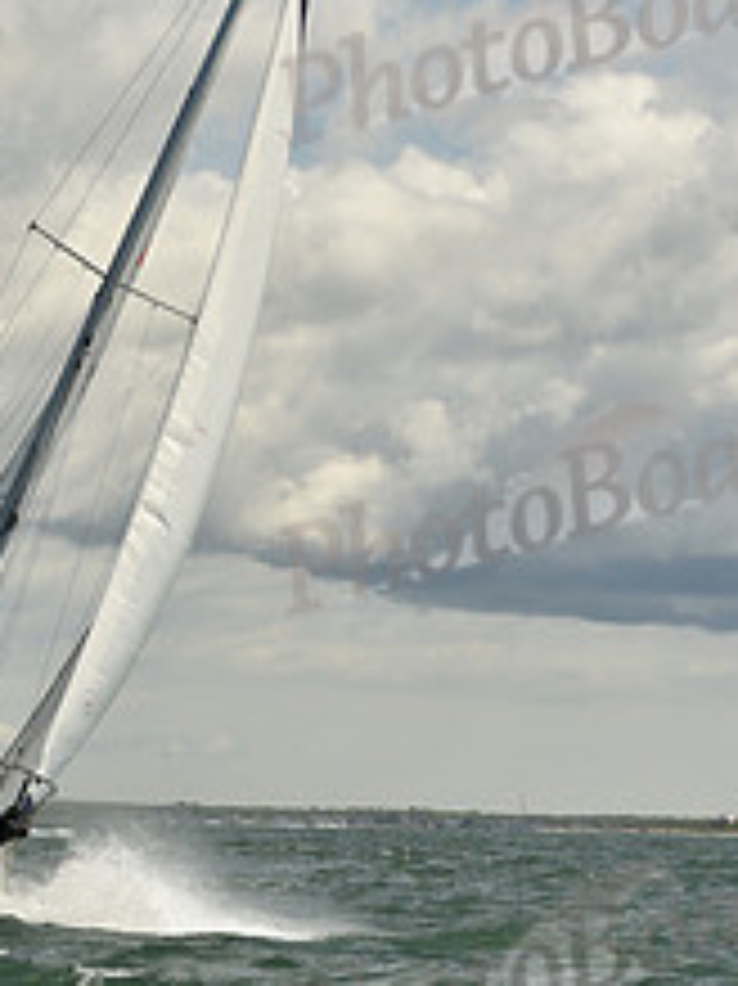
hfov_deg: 7.4
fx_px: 5662
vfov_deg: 9.9
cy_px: 329
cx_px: 47
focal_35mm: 199
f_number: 13
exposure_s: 1/800
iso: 320
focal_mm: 78
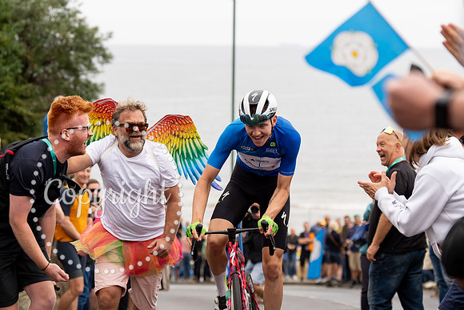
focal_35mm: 109
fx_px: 1404
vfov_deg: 12.6
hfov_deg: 18.7
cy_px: 128
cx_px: 273
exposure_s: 1/1000
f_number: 3.5
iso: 320
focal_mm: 89
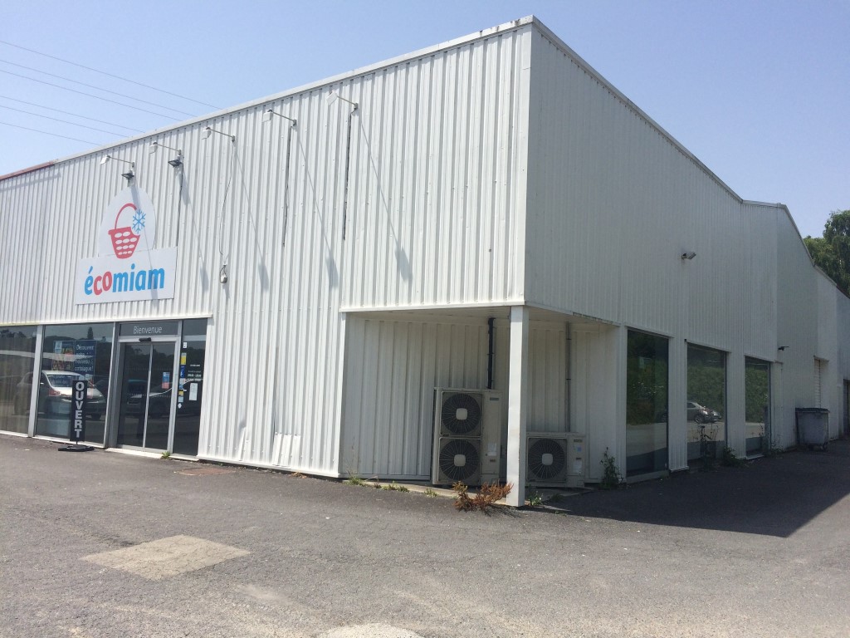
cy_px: 319
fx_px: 712
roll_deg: -3.2
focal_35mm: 29
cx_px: 425
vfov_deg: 48.2
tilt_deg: +6.4
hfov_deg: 61.7
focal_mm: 4.15
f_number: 2.2
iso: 32
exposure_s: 1/2933
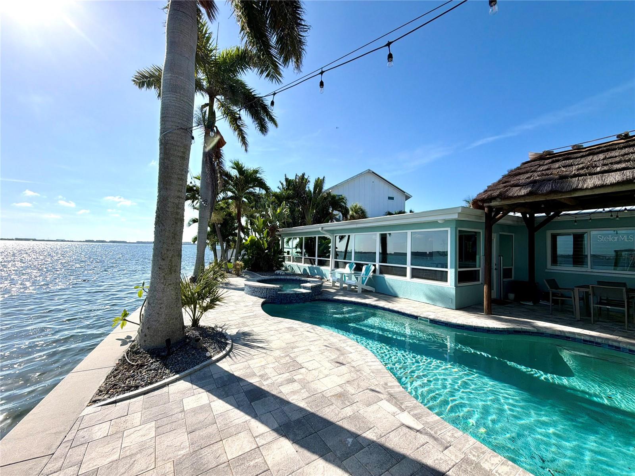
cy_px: 238
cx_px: 318
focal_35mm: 14
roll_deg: -1.6
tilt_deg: +3.6
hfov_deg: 102.1
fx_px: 257
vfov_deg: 85.7
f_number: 2.2
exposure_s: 1/1145
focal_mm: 2.22
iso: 20
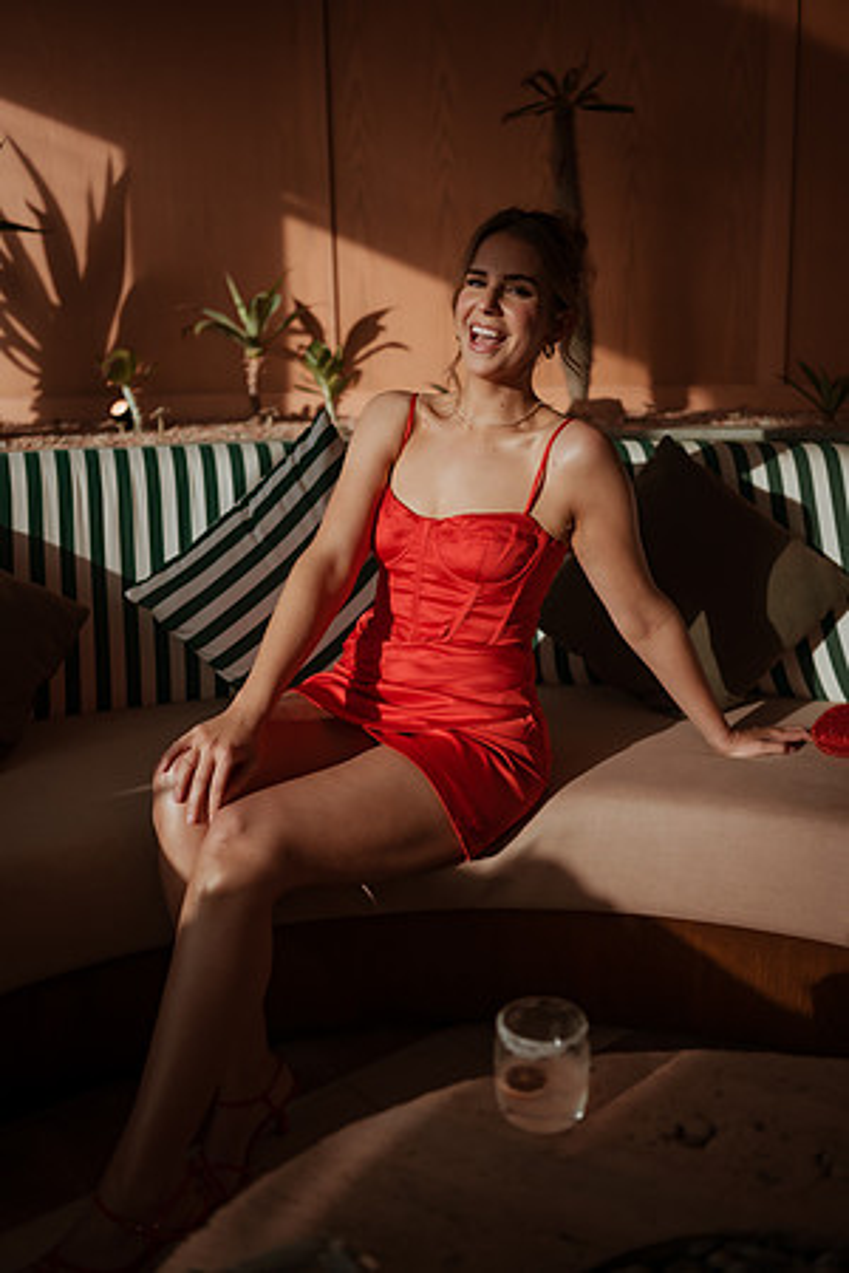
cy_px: 636
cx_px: 424
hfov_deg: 37.9
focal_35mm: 35
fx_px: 1238
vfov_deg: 54.4
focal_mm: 35
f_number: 1.8
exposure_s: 1/4000
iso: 100
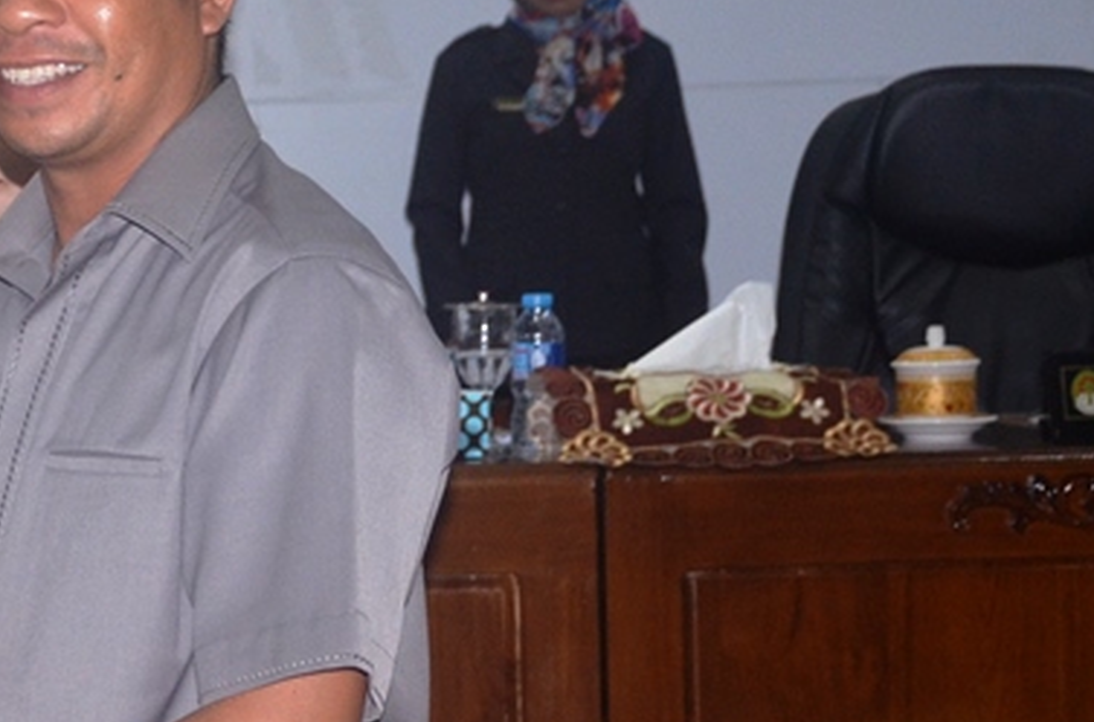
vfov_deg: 8.8
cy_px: 490
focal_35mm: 155
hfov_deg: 12.9
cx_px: -290
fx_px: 4696
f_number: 4.2
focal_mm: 38
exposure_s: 1/60
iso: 800
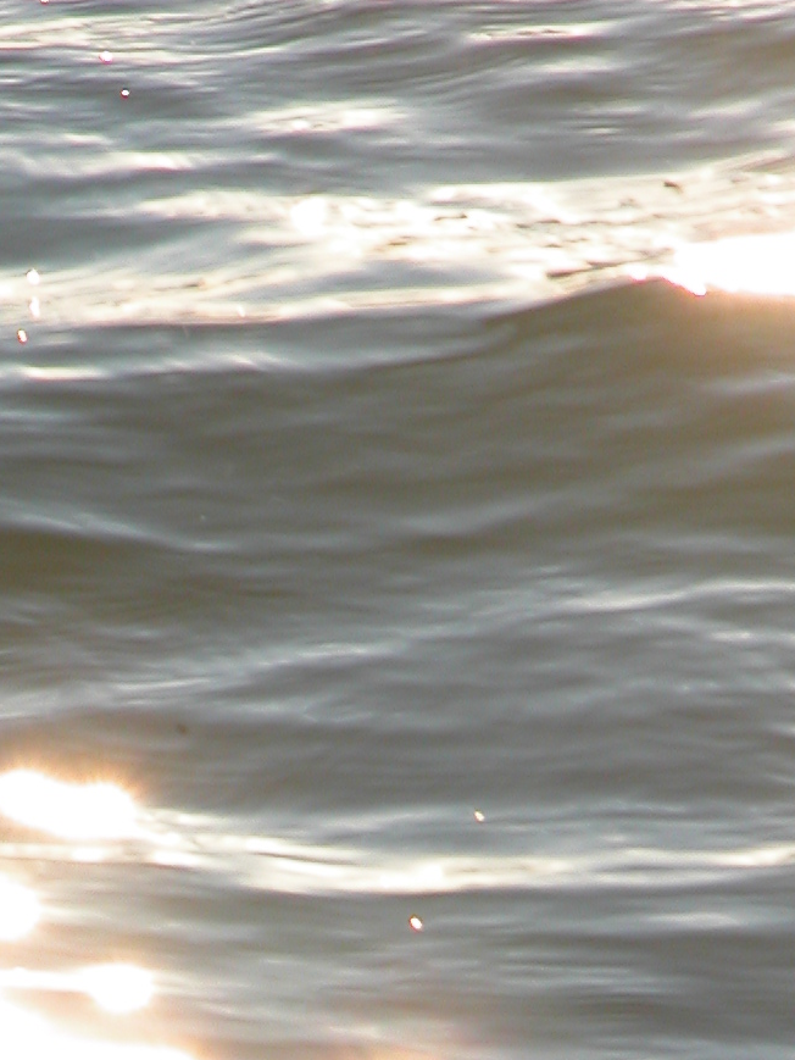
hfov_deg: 1.8
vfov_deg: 2.4
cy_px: 1538
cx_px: 327
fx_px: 24889
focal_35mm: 813
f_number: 7.4
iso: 100
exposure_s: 1/93.5
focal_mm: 71.2
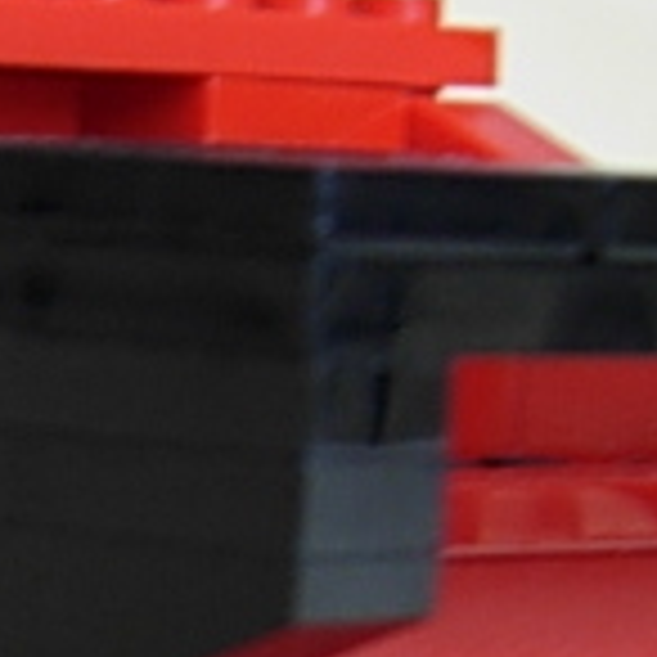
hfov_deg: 7.5
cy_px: 1386
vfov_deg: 7.5
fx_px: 4788
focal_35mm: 223
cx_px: -693
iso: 50
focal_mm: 7.5
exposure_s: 1/9.5
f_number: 2.7
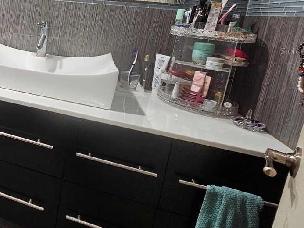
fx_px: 264
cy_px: 51
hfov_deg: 45.4
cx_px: -29
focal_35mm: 30
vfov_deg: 44.9
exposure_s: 1/60
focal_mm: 2.2
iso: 400
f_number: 2.2
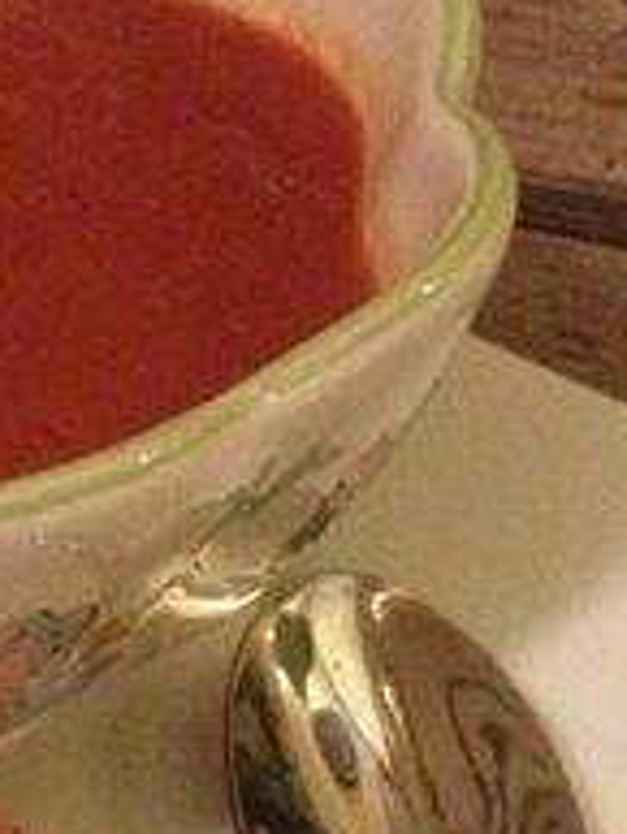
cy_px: 890
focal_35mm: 116
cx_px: -298
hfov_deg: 12.2
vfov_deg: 16.5
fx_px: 2798
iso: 800
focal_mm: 4.28
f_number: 2.4
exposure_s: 1/15
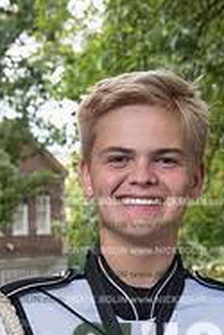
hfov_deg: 11.0
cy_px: 373
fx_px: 1164
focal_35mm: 125
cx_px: 147
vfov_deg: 15.9
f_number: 8
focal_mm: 52
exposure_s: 1/100
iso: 500
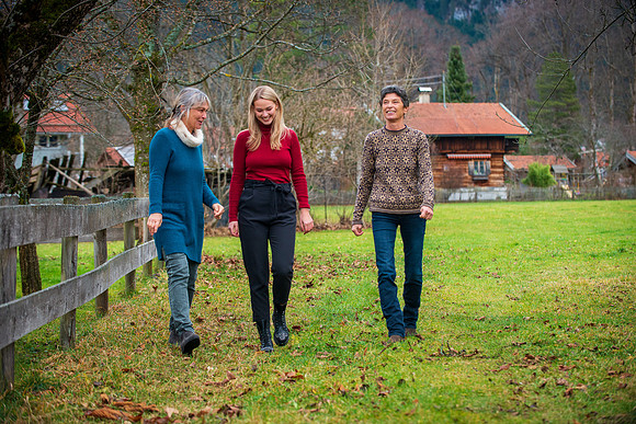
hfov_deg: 20.8
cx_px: 318
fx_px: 1732
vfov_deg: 14.0
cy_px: 212
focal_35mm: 98
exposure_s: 1/320
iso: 800
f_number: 5
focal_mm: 98
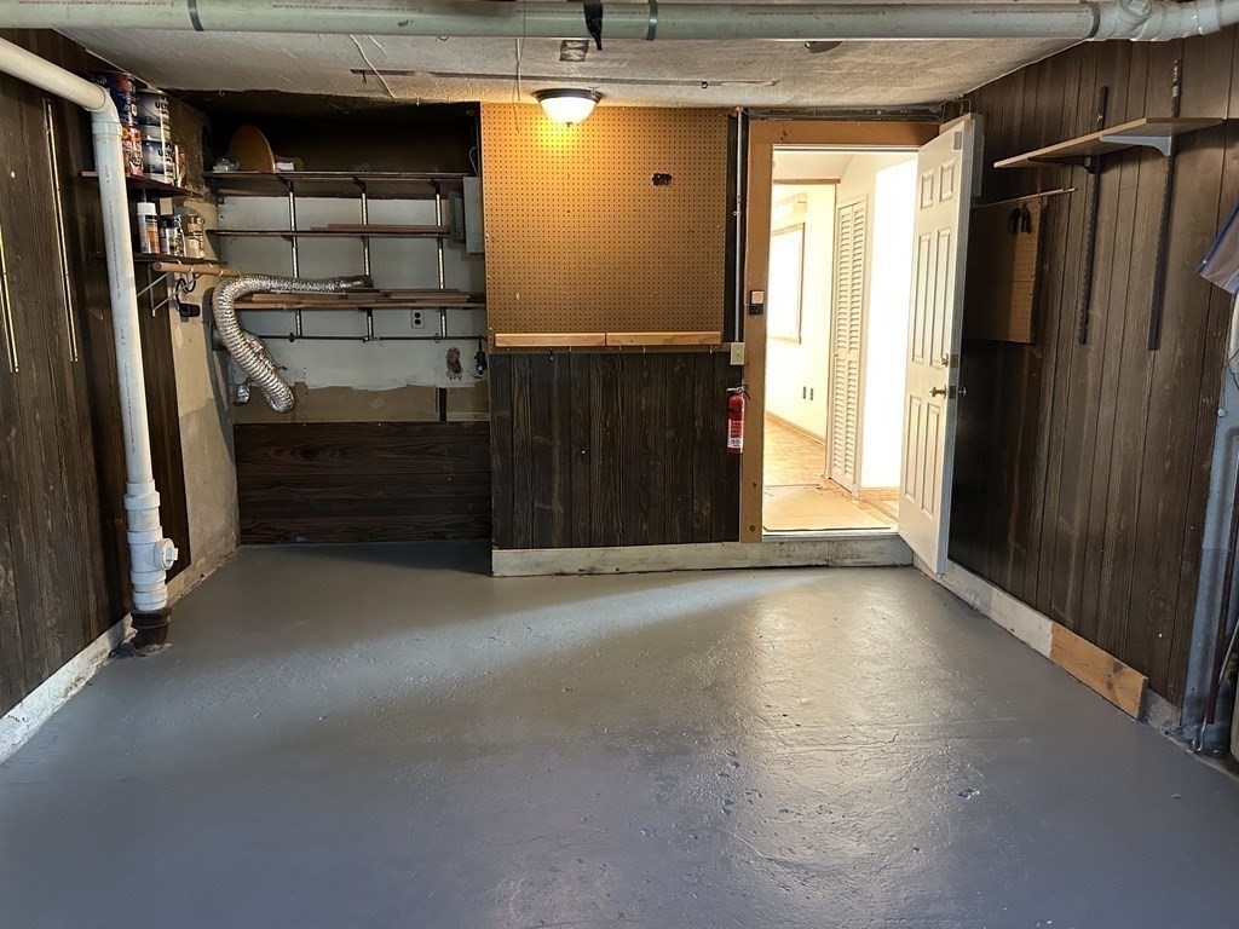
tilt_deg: -8.5
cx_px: 620
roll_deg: -0.3
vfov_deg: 53.1
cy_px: 464
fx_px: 931
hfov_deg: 67.3
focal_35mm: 26
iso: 320
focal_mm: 5.7
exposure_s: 1/60
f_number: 1.5
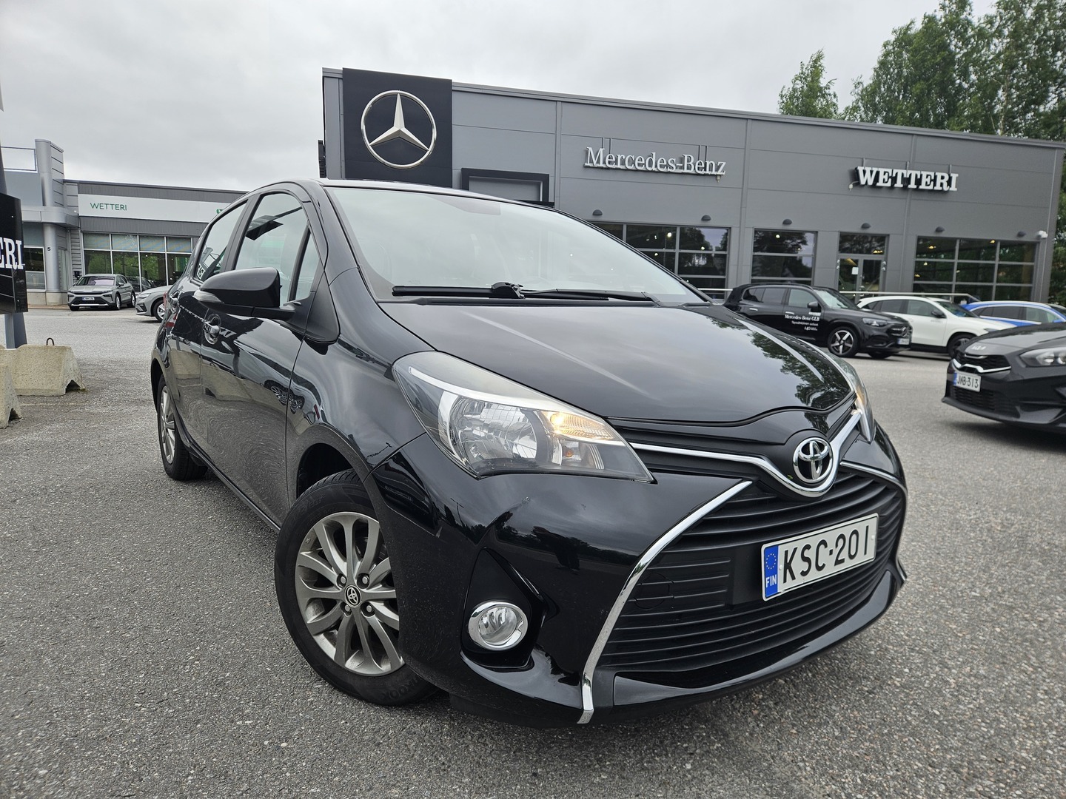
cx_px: 533
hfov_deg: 73.9
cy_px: 400
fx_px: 708
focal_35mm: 23
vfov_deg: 58.9
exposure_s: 1/528
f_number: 1.8
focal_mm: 5.4
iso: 25
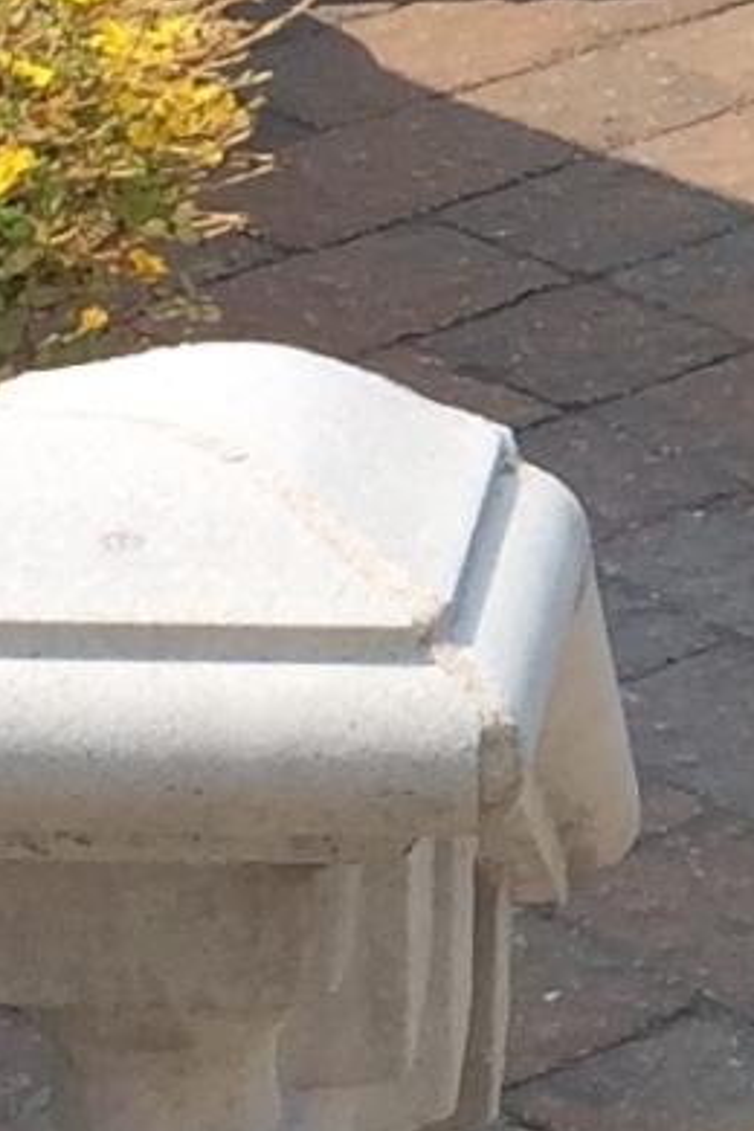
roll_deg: -2.6
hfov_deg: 5.8
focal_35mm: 232
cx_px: 1560
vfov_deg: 8.8
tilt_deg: -21.1
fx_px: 7288
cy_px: 136
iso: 32
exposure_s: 1/2160
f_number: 2.2
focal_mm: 4.15
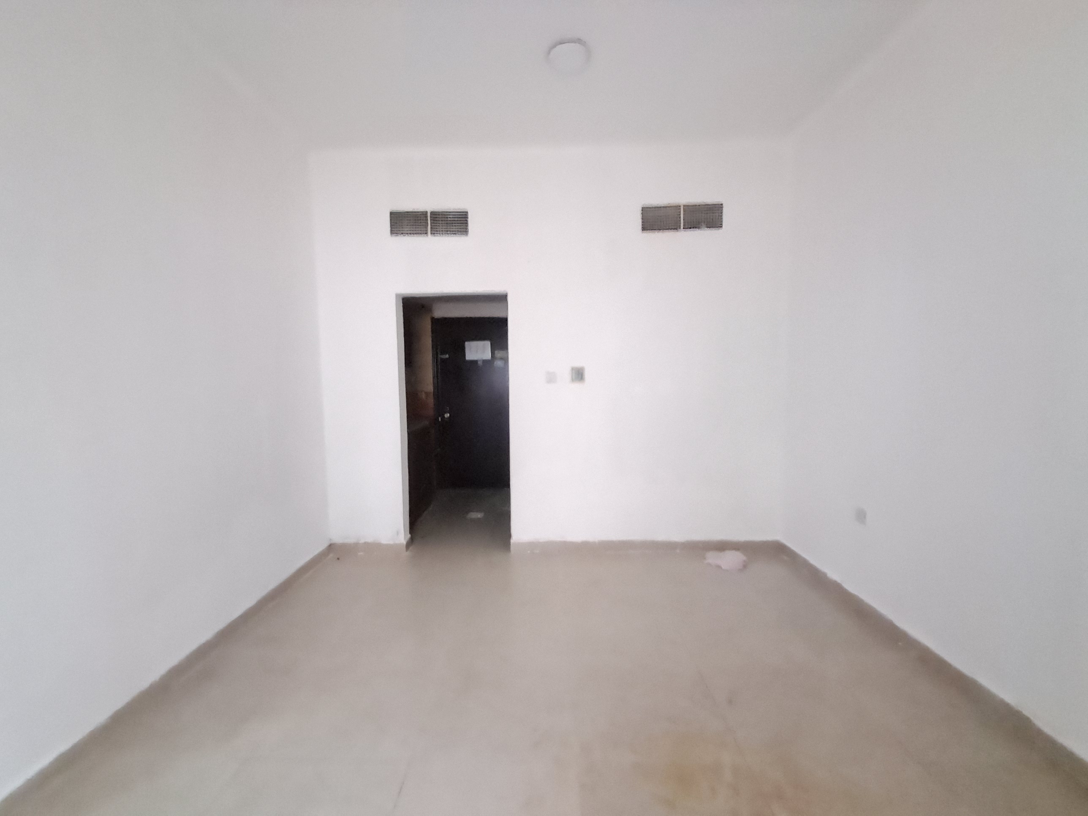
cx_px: 544
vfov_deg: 89.9
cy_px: 408
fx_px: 409
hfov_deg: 106.2
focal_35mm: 13
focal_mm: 1.13
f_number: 2.2
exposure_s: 1/14
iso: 1000
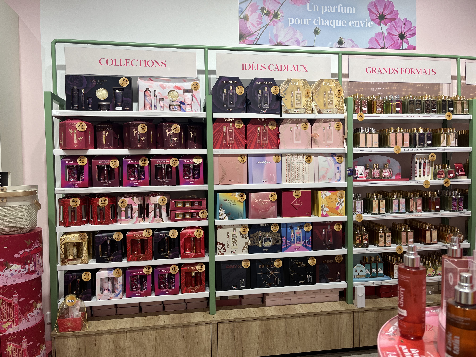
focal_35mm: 26
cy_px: 178
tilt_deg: -2.3
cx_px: 238
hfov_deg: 67.3
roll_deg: +1.1
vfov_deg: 53.1
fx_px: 358
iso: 40
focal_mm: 5.1
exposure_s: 1/247
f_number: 1.6
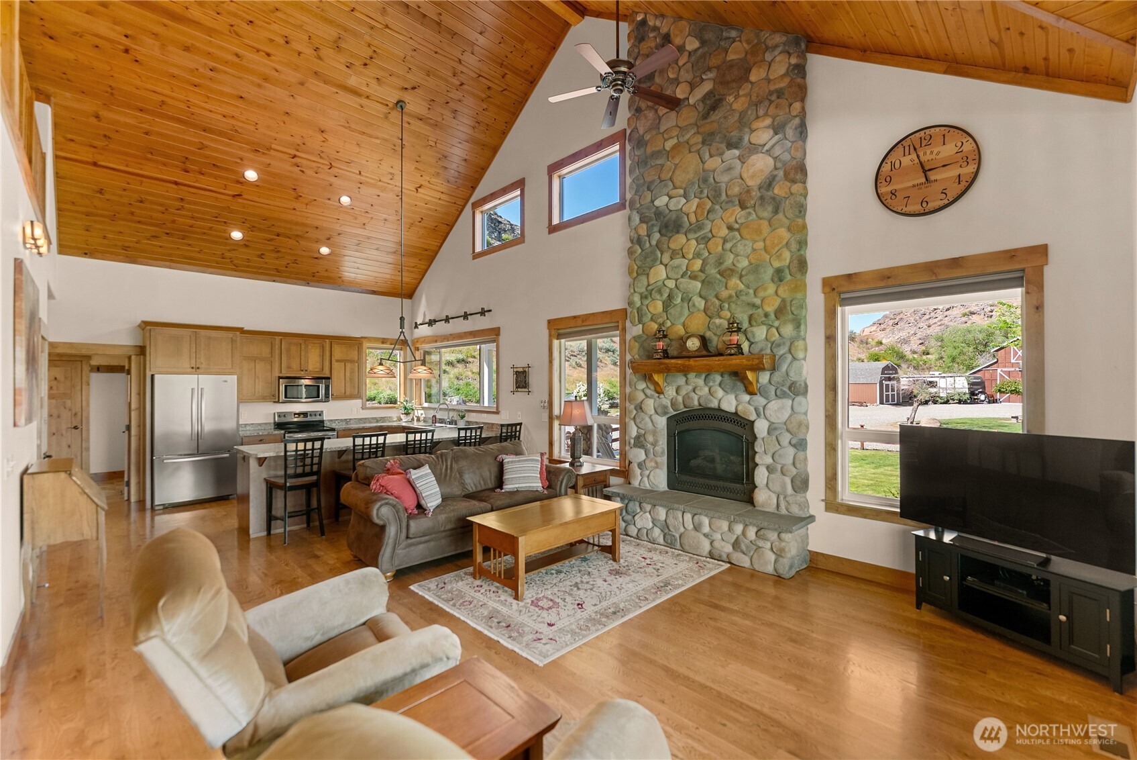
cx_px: 568
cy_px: 380
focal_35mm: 15
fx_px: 480
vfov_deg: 76.7
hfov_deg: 99.6
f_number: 2.8
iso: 400
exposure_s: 1/15
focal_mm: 15.2
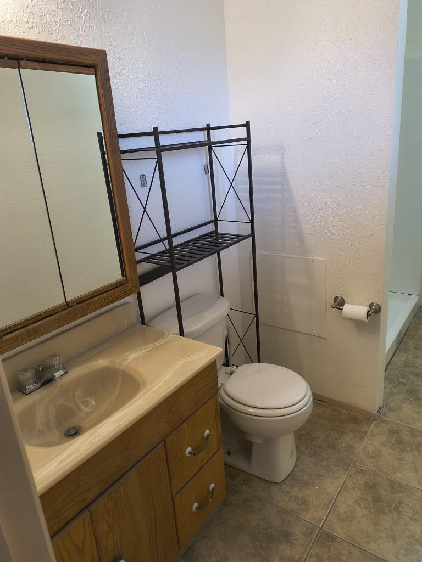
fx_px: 406
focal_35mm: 25
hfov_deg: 54.9
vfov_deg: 69.4
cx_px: 211
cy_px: 281
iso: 516
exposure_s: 1/60
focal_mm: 4.68
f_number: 1.7
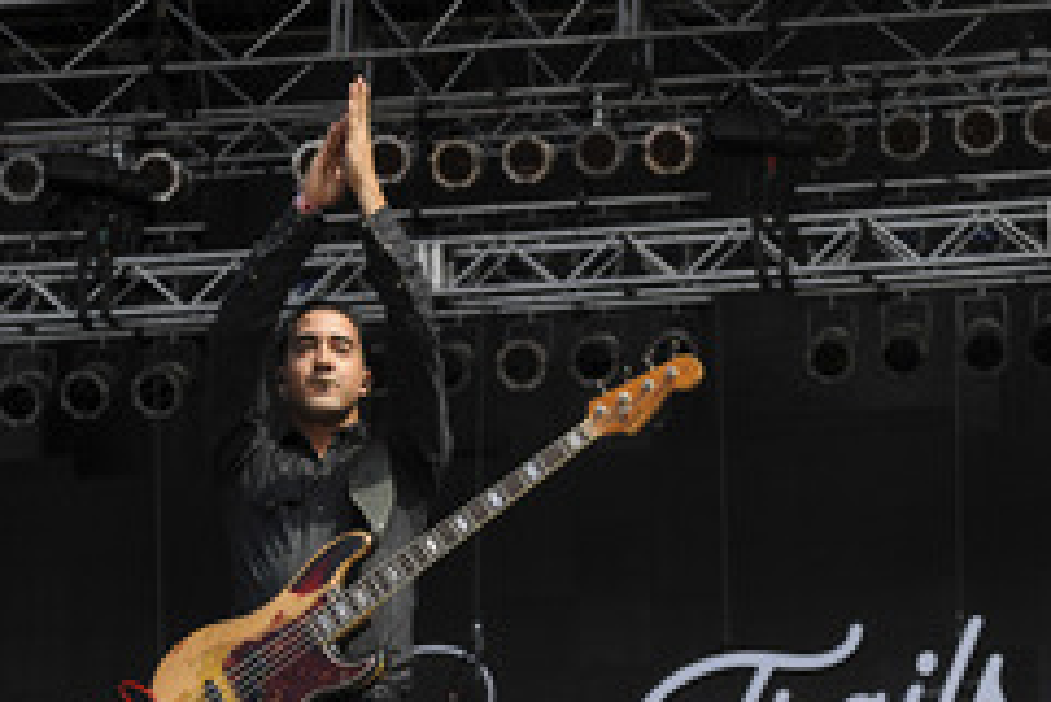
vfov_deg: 12.2
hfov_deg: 18.2
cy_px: 637
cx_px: 654
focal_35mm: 112
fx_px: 3272
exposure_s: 1/640
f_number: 4.5
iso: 320
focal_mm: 60
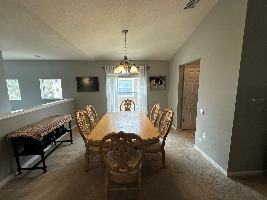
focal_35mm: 14
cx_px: 134
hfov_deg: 102.1
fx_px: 108
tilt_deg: -7.9
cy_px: 100
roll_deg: +0.1
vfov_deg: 85.7
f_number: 2.2
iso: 50
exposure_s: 1/120
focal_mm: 2.22
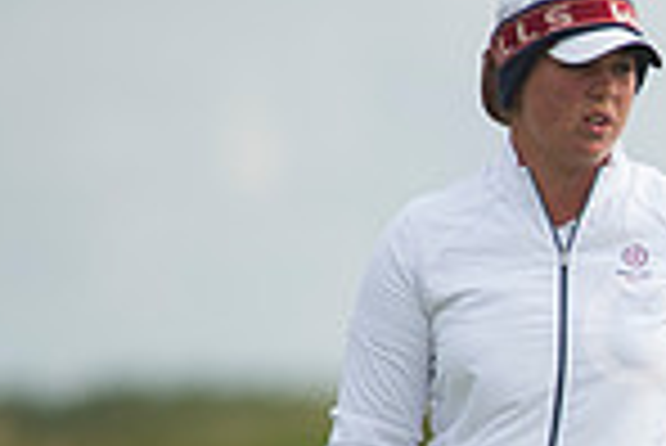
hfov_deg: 1.7
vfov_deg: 1.2
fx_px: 21795
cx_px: 1174
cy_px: 604
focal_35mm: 1177
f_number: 4
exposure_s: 1/4000
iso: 640
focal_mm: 300
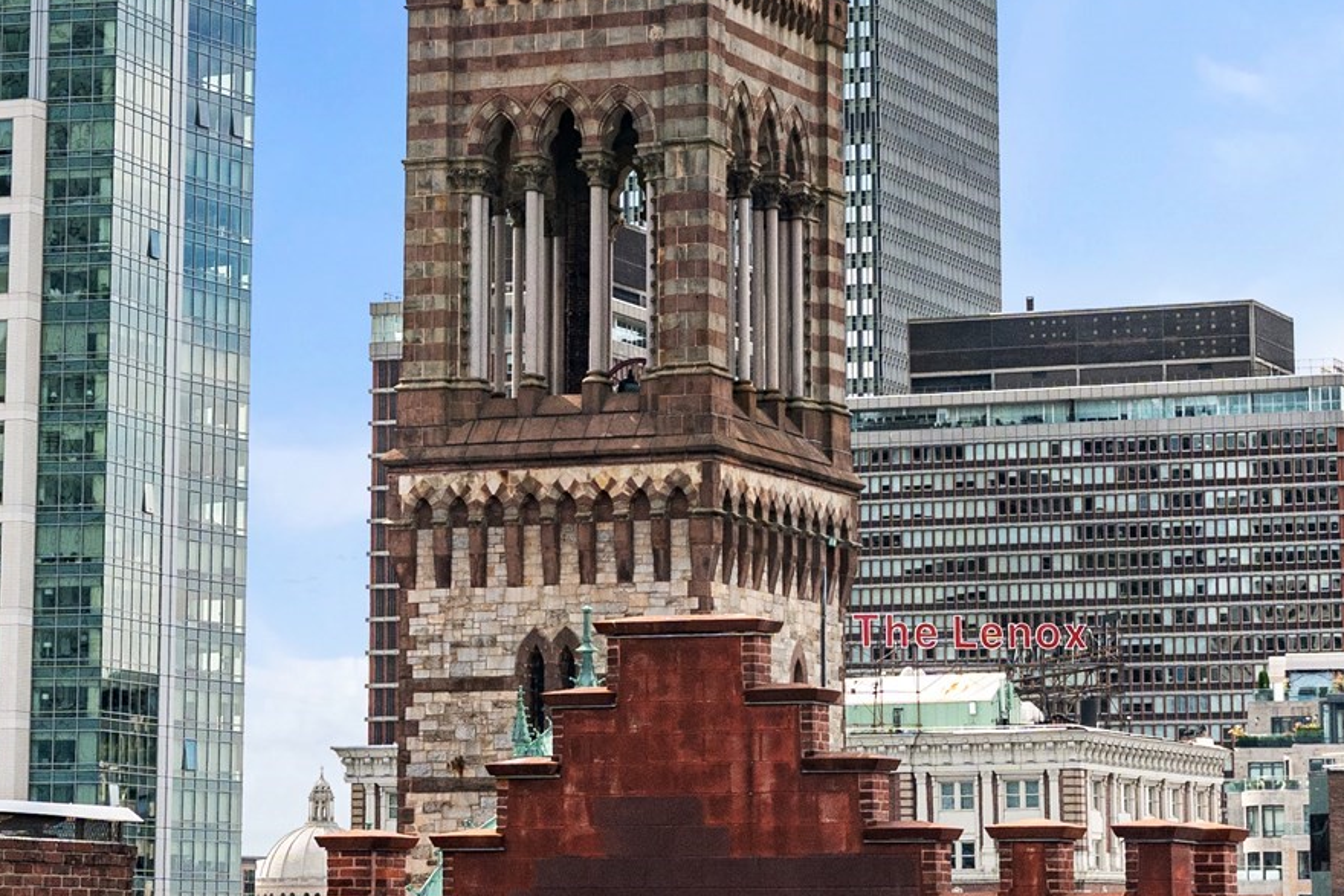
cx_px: 580
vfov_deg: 11.2
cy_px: 45
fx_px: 4518
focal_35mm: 121
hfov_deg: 16.9
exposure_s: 1/320
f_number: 8
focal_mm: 35
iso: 200
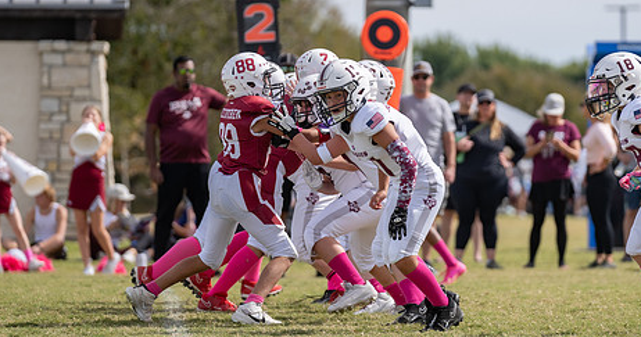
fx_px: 5992
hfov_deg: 6.1
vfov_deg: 3.2
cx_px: 256
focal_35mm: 358
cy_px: 166
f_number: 3.2
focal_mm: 200
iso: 100
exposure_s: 1/1600
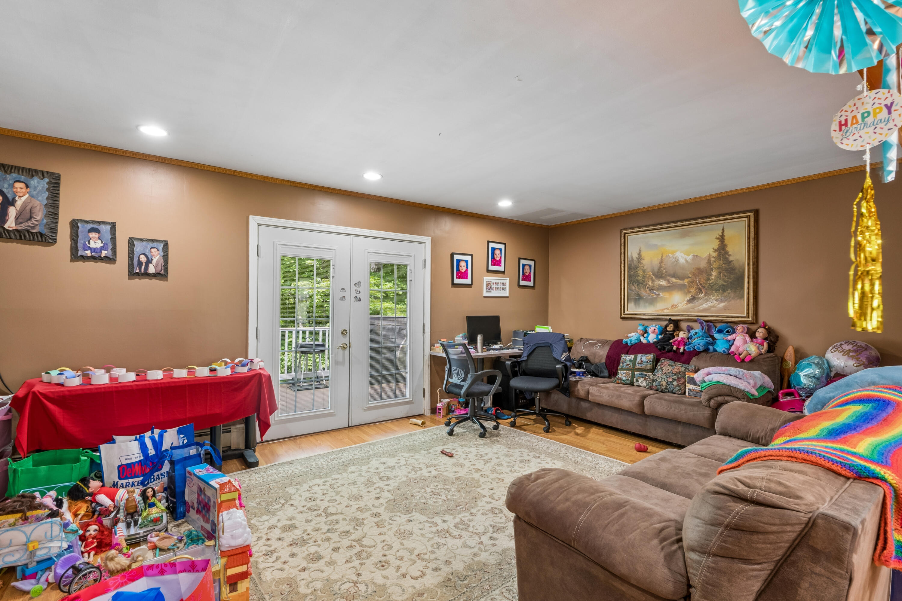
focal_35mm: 16
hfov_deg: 95.0
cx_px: 451
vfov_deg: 72.1
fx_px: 413
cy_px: 300
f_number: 7.1
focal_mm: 11
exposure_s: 1/3.33
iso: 200
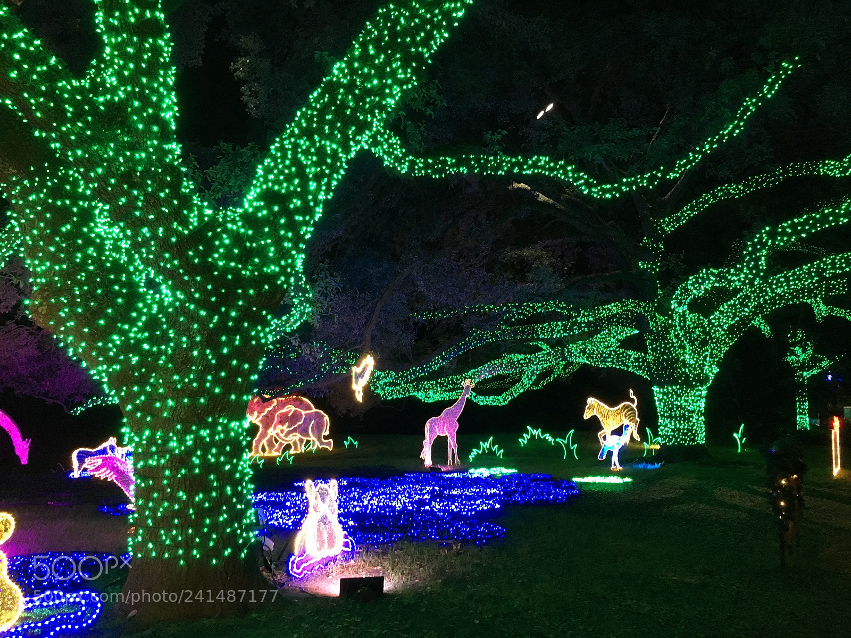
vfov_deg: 48.2
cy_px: 319
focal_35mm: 29
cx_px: 426
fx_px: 713
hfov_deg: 61.7
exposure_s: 1/17
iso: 200
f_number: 2.2
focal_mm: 4.15
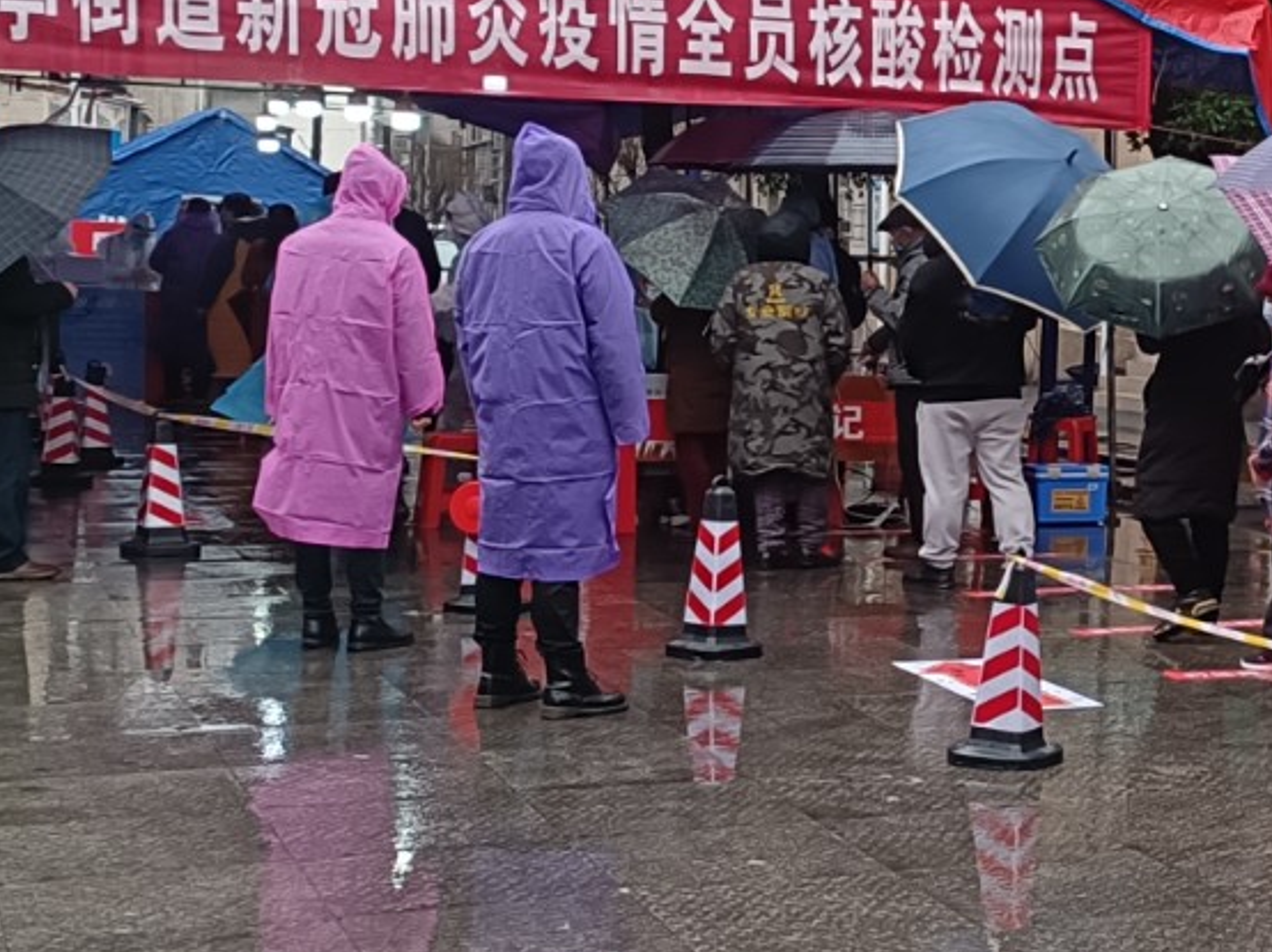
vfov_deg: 18.9
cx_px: 1483
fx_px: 2865
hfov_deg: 23.2
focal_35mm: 78
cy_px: 454
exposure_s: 1/50
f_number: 1.9
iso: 164
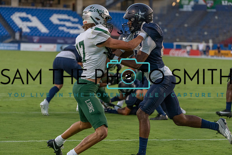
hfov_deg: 14.1
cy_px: 78
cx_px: 116
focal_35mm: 146
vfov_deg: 9.4
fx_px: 941
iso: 3200
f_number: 5.6
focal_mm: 146
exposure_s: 1/1000
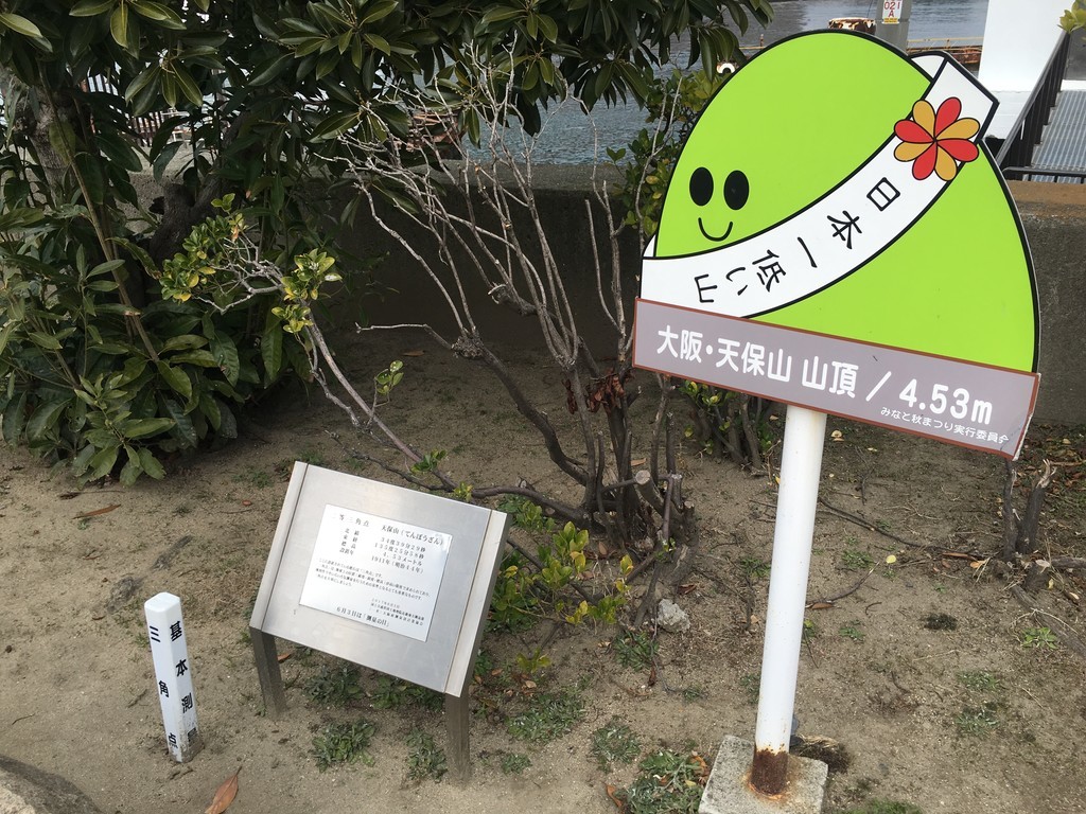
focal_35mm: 29
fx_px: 910
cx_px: 543
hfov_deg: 61.7
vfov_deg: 48.2
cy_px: 407
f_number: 2.2
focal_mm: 4.15
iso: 25
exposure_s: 1/192
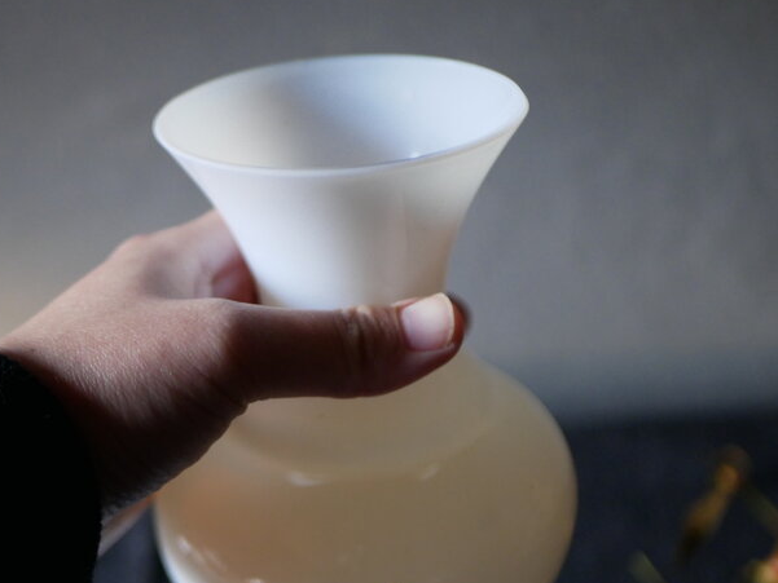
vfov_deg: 20.7
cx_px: 367
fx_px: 1596
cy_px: 365
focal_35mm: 71
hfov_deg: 27.4
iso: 1250
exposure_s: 1/125
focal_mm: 25
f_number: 1.7
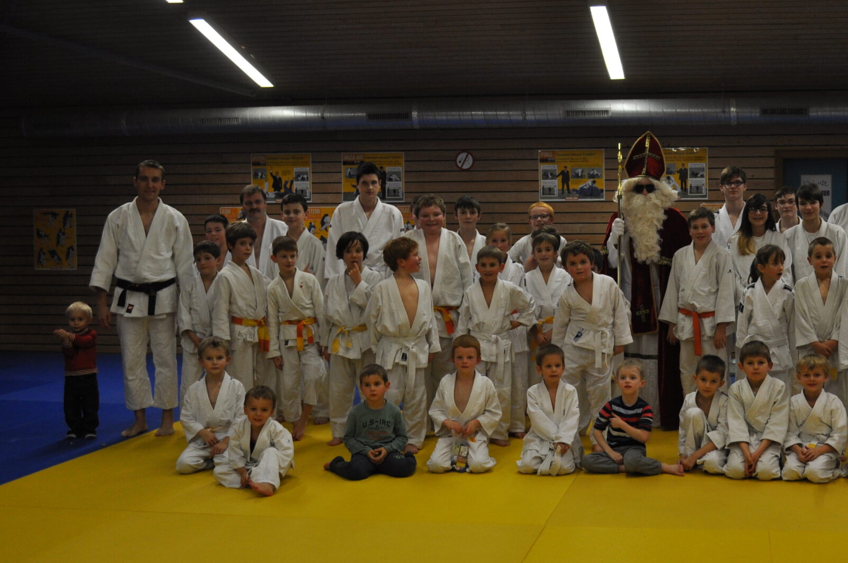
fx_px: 1129
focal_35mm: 48
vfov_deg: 28.0
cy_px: 265
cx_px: 602
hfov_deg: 40.4
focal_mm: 20
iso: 450
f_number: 4
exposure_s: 1/60
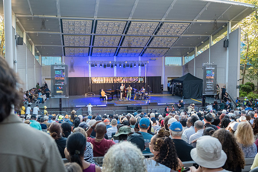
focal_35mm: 39
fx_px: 276
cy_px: 86
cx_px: 129
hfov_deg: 50.0
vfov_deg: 34.6
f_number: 4
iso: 3200
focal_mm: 38
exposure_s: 1/400
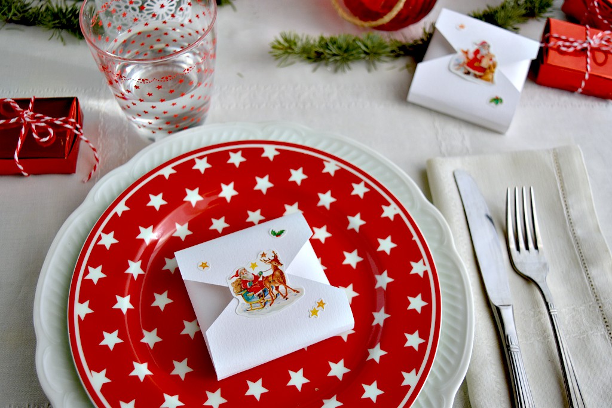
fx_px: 688
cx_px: 306
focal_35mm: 40
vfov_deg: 33.0
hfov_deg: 47.9
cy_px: 204
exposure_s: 1/640
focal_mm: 27
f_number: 4
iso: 200
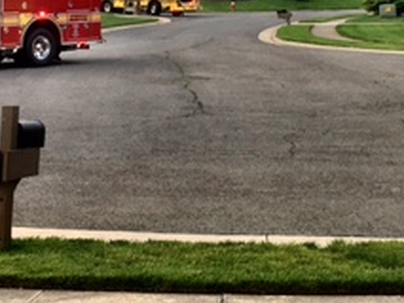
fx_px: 1016
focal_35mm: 87
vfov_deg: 16.4
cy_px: -38
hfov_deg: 22.5
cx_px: 224
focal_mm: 4.15
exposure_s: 1/331
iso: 25
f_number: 2.2
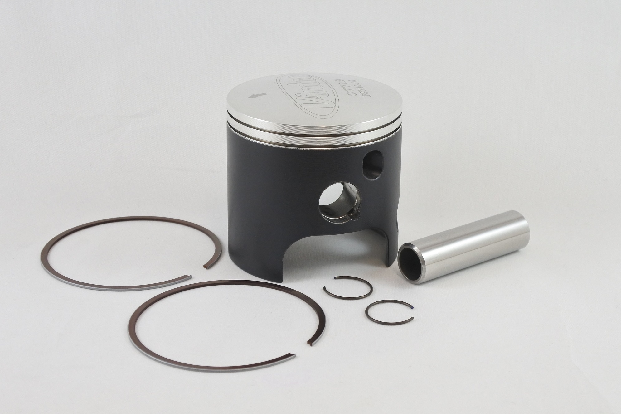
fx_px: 845
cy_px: 207
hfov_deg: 40.3
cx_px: 310
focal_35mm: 49
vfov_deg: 27.5
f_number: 4.5
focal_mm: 18.4
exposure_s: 1/125
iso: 400
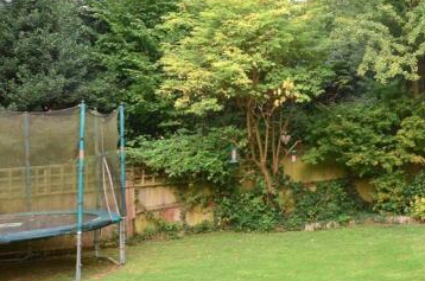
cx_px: 383
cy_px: 90
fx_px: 648
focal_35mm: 55
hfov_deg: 34.3
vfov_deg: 24.4
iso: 200
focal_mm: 20
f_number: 14
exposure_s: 1/10
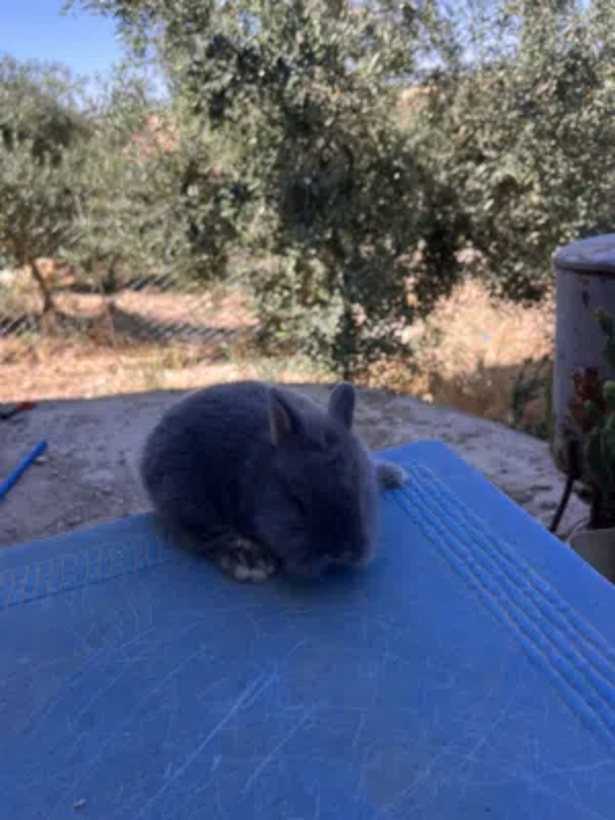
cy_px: 410
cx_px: 308
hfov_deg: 53.1
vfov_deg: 67.3
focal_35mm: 26
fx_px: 616
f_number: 1.5
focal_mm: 5.7
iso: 50
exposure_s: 1/718
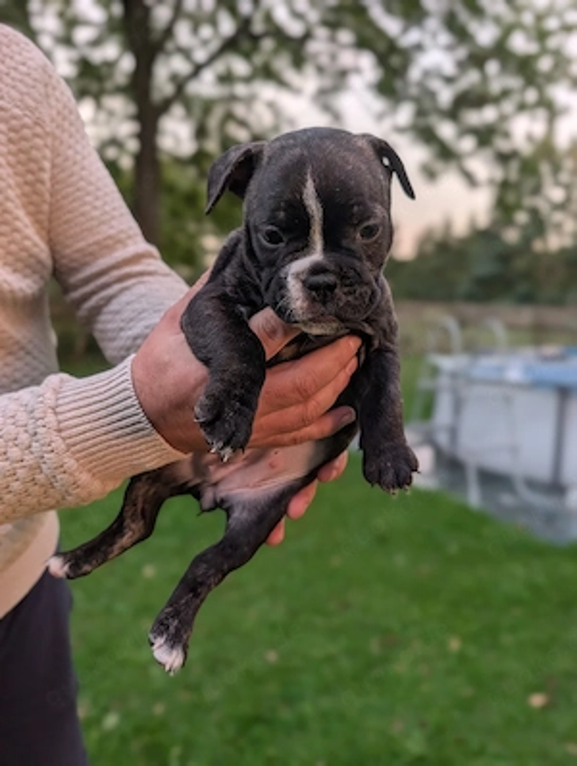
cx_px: 288
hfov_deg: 57.0
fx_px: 532
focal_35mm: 24
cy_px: 383
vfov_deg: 71.5
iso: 317
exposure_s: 1/435
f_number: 1.68
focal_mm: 6.9
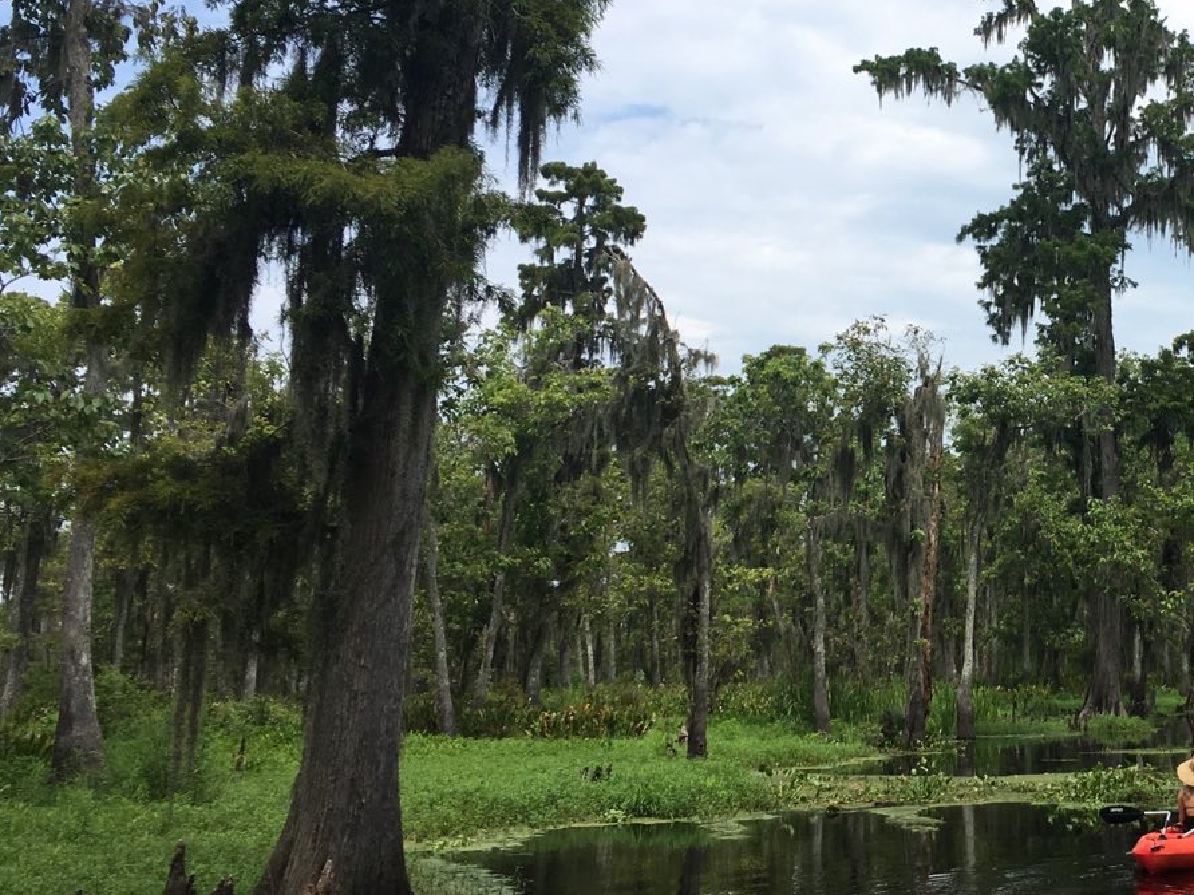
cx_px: 1061
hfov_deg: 34.8
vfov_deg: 27.8
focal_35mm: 52
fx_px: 1794
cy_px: 265
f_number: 2.2
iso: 25
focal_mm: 4.15
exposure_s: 1/1748
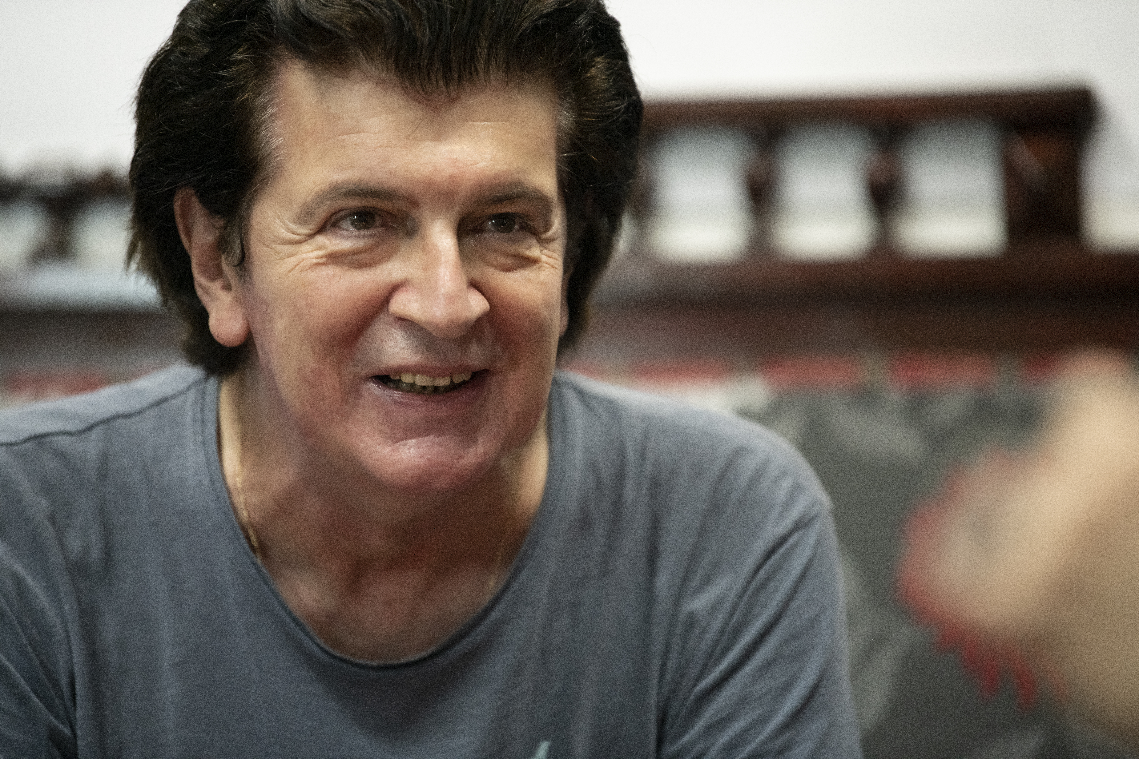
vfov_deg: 6.9
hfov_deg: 10.3
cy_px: 380
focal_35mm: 200
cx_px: 570
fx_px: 6327
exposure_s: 1/125
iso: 2500
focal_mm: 200
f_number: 2.8
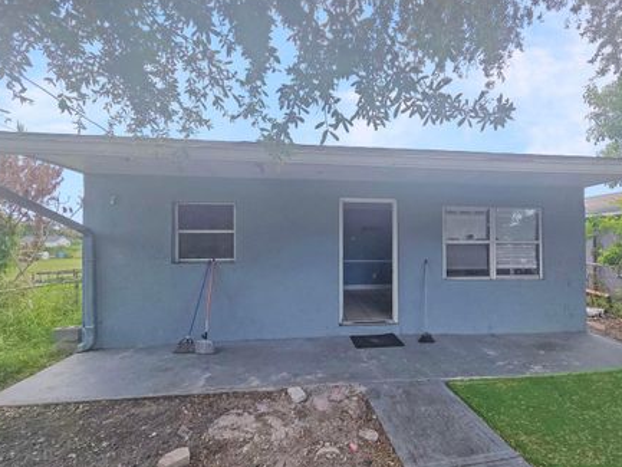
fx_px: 270
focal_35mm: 15
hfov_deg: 97.9
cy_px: 228
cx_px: 340
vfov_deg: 81.8
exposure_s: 1/628
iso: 50
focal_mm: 2.2
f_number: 2.2
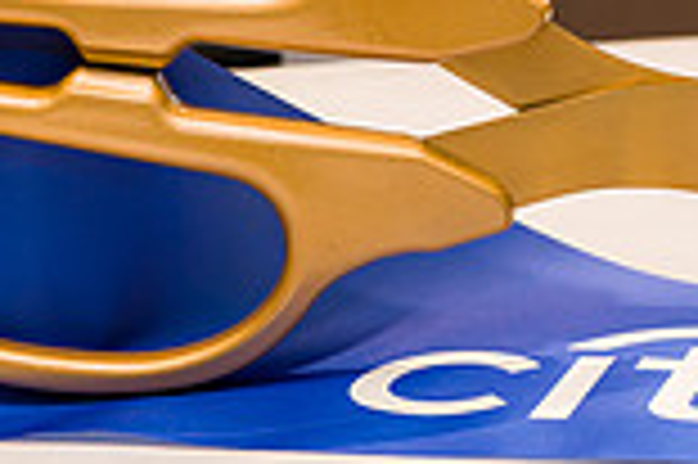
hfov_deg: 19.7
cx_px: 887
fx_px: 1859
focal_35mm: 96
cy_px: -69
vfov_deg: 13.9
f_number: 3.5
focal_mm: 24
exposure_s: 1/200
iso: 400
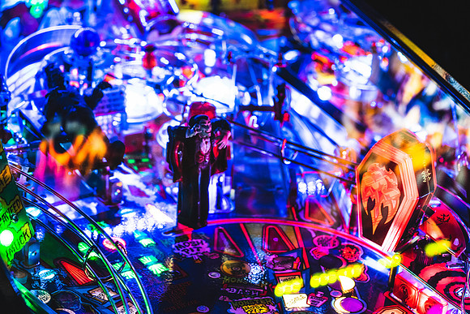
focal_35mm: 90
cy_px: 157
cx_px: 235
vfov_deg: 15.2
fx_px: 1175
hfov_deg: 22.6
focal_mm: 90
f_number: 5
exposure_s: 1/50
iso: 2000
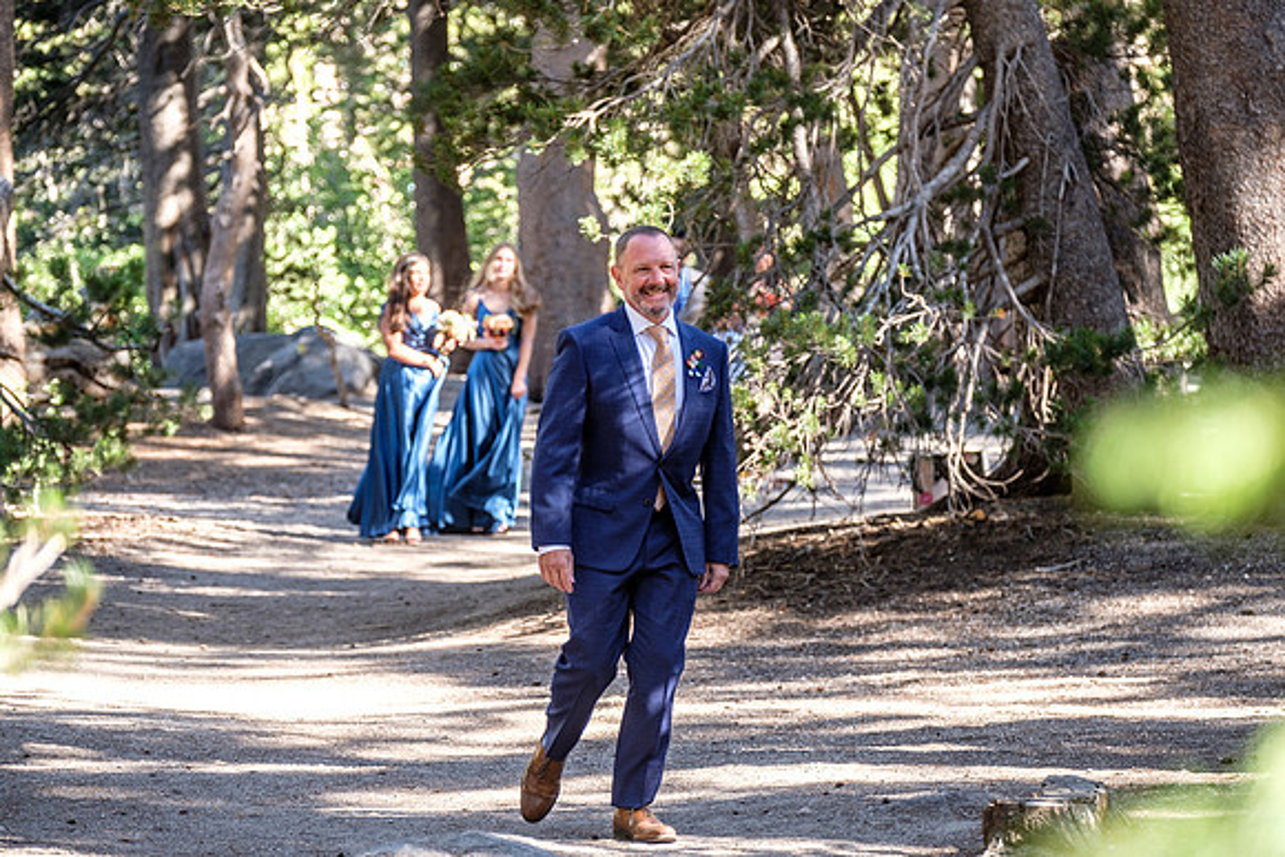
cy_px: 428
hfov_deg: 15.1
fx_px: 4855
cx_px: 642
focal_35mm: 136
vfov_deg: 10.1
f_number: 2.8
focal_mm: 90.6
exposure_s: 1/140
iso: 200
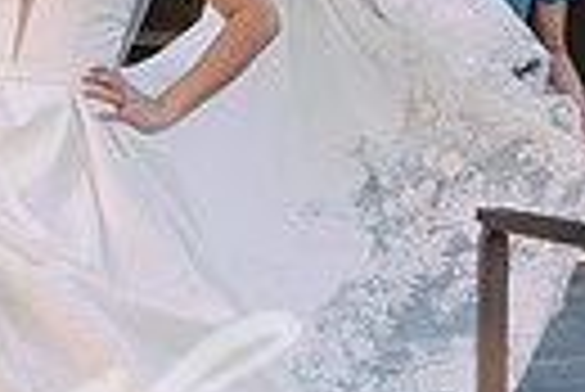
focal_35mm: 149
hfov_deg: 13.6
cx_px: 40
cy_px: 59
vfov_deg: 9.2
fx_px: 2424
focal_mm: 33.5
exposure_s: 1/640
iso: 320
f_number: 2.8
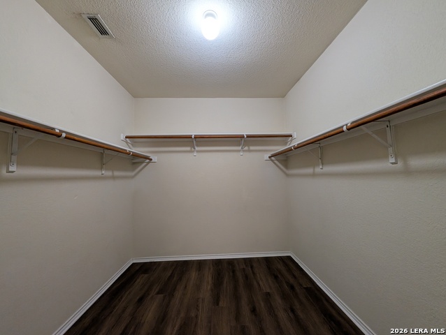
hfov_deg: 110.5
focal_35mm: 12
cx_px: 223
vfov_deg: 94.6
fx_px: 155
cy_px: 168
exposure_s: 1/40
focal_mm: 2.02
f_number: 1.7
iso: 86
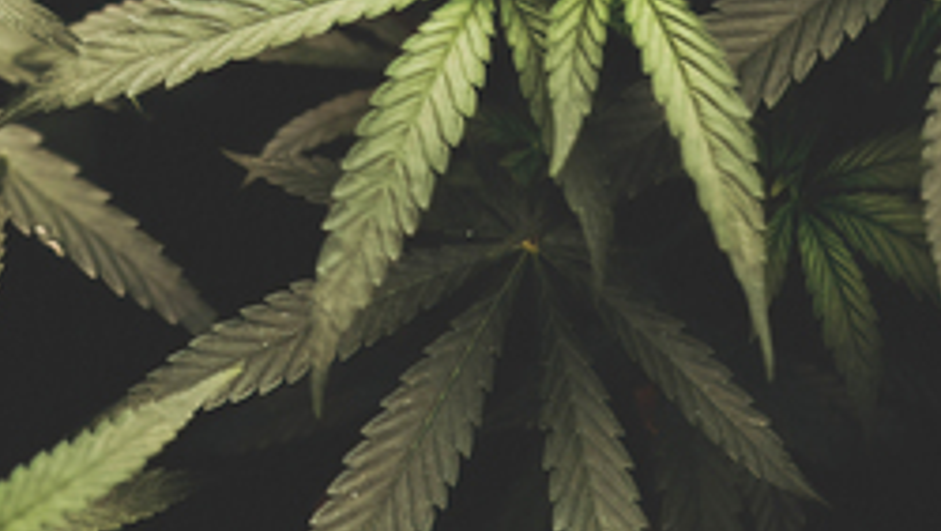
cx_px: -226
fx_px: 7016
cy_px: -378
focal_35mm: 281
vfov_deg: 4.3
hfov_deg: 7.6
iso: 160
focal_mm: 56
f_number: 1.6
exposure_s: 1/640
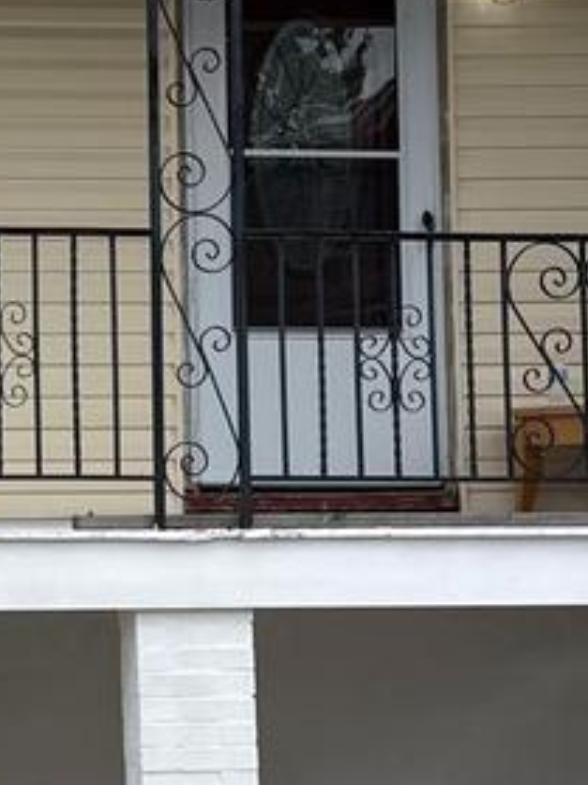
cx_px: -113
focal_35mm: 93
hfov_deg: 15.3
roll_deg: +0.6
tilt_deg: +6.9
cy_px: 355
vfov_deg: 21.1
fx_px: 2108
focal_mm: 6.76
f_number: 1.78
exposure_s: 1/2907
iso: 100
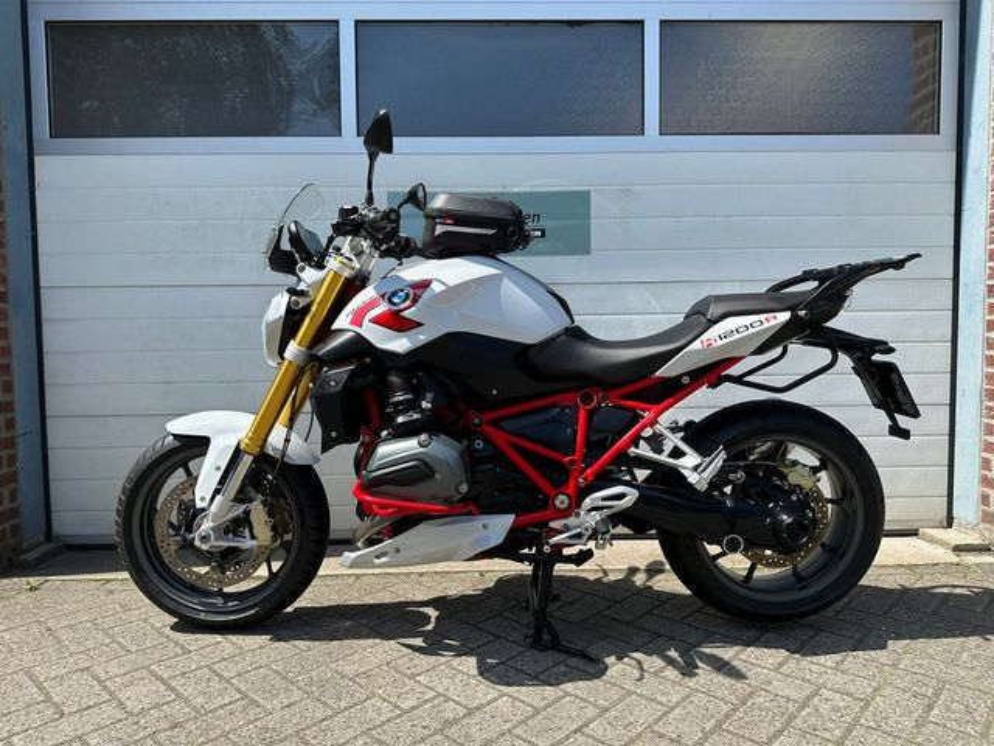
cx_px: 497
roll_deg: +0.4
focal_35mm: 24
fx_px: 689
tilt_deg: -3.5
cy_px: 373
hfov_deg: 71.6
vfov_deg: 56.8
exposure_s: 1/2591
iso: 80
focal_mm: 6.86
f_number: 1.78
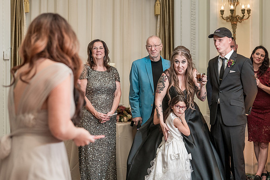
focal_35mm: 82
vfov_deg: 16.7
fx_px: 613
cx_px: 135
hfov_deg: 24.8
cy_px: 90
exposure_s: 1/200
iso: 2000
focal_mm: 78
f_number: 4
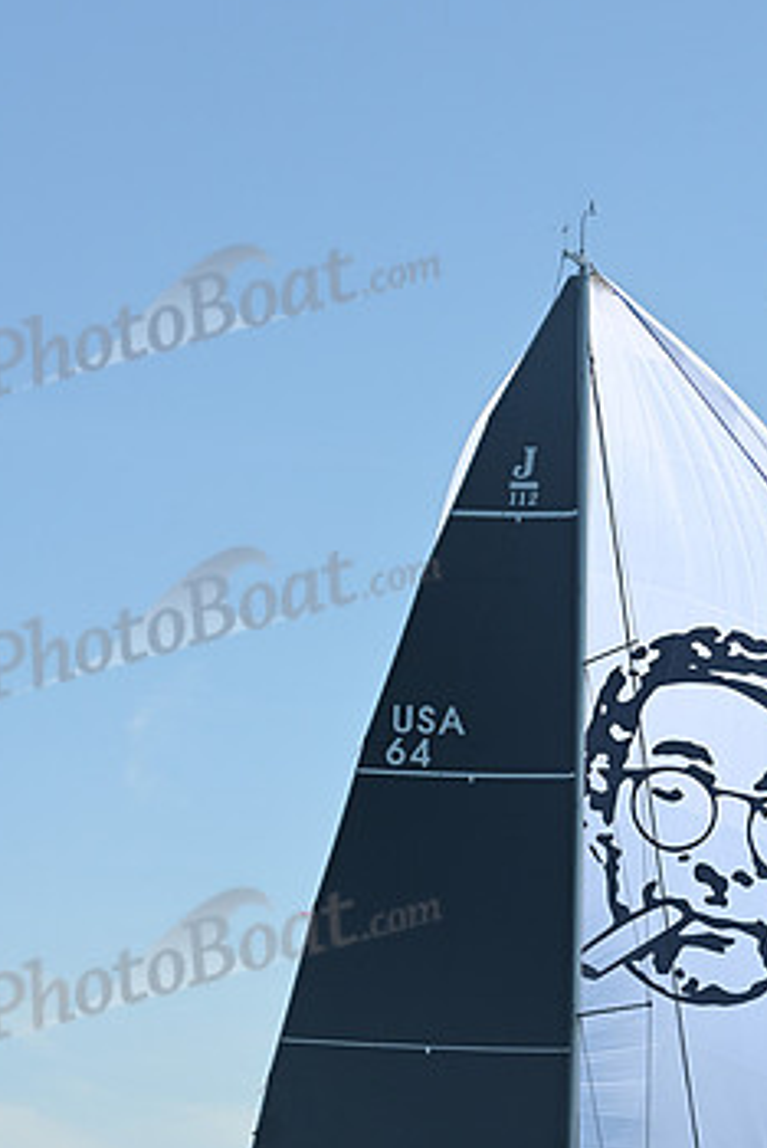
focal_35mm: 116
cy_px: 741
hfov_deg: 11.8
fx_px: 3700
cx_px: 611
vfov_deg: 17.6
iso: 320
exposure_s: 1/1000
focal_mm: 70
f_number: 7.1
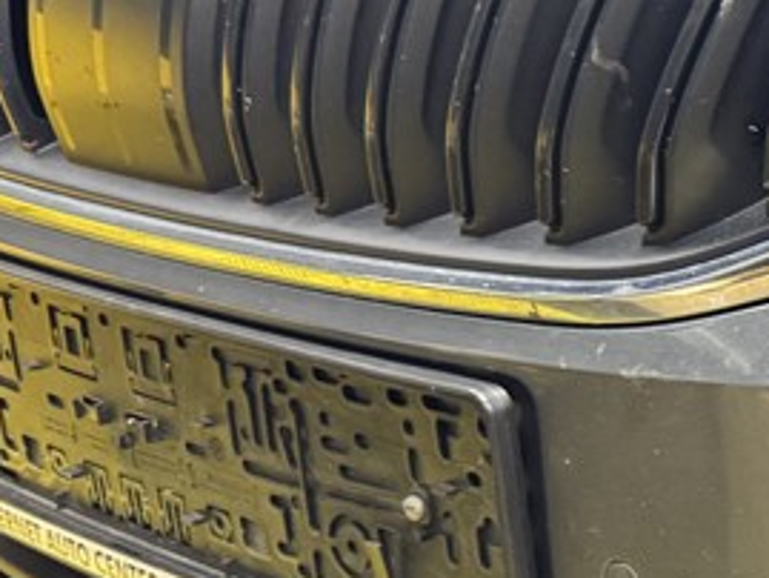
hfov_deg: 17.8
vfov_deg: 16.5
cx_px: 1371
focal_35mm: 89
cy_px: 428
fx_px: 1978
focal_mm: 6.76
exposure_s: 1/50
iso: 320
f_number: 1.78
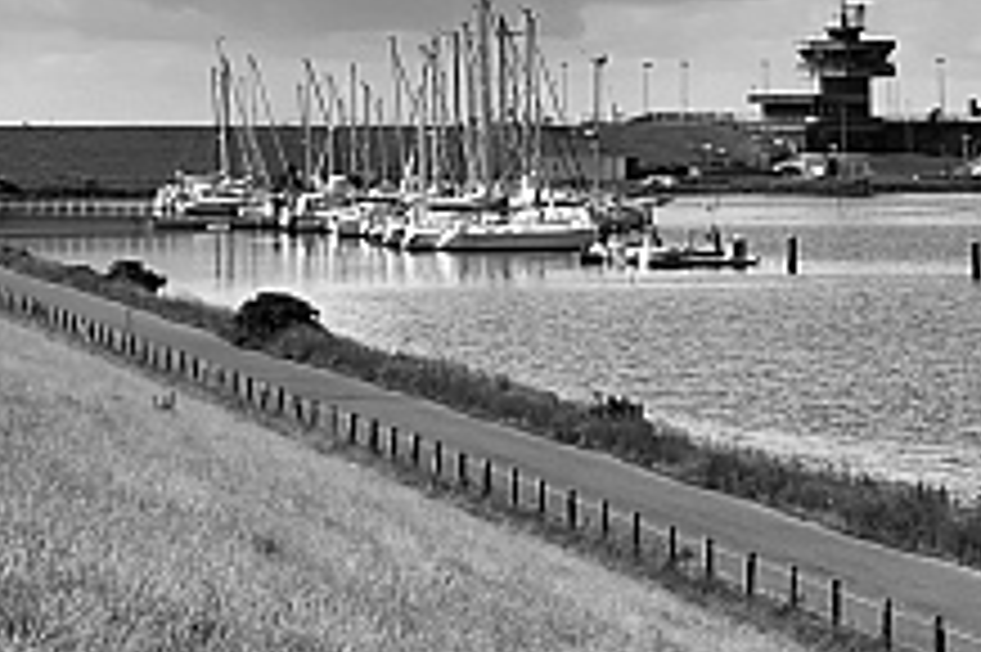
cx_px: -1228
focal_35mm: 235
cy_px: -461
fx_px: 6399
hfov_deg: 8.2
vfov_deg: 5.8
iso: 200
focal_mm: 50
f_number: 10
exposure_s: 1/500
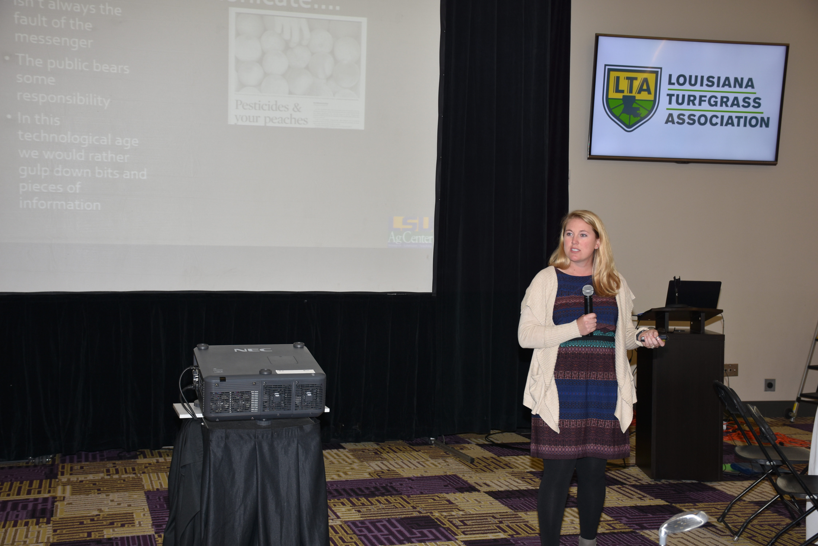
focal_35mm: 48
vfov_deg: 28.1
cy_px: 273
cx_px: 409
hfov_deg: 41.1
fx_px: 1091
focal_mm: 32
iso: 200
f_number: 5
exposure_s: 1/60
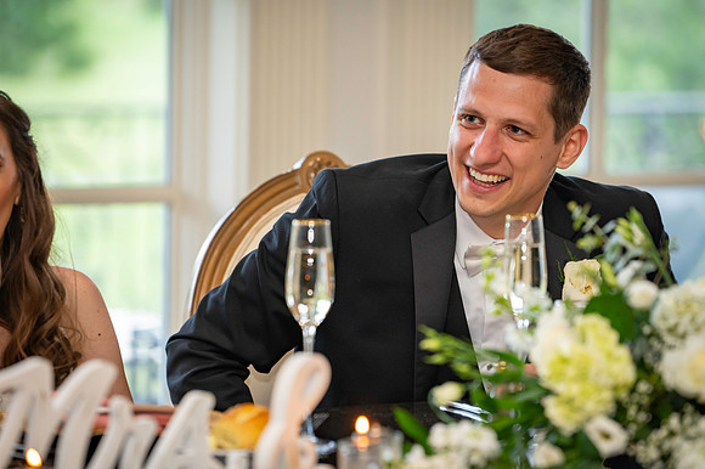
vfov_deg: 6.9
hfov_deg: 10.3
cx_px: 352
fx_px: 3914
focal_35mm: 200
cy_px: 234
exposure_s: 1/80
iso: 1000
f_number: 4
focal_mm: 200
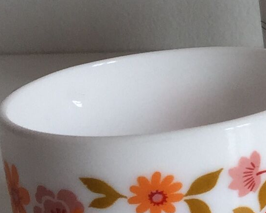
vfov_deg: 9.1
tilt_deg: -14.8
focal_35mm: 169
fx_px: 1330
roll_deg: +1.1
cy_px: 8
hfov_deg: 9.8
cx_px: 674
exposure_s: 1/130
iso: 32
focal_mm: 4.15
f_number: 2.2
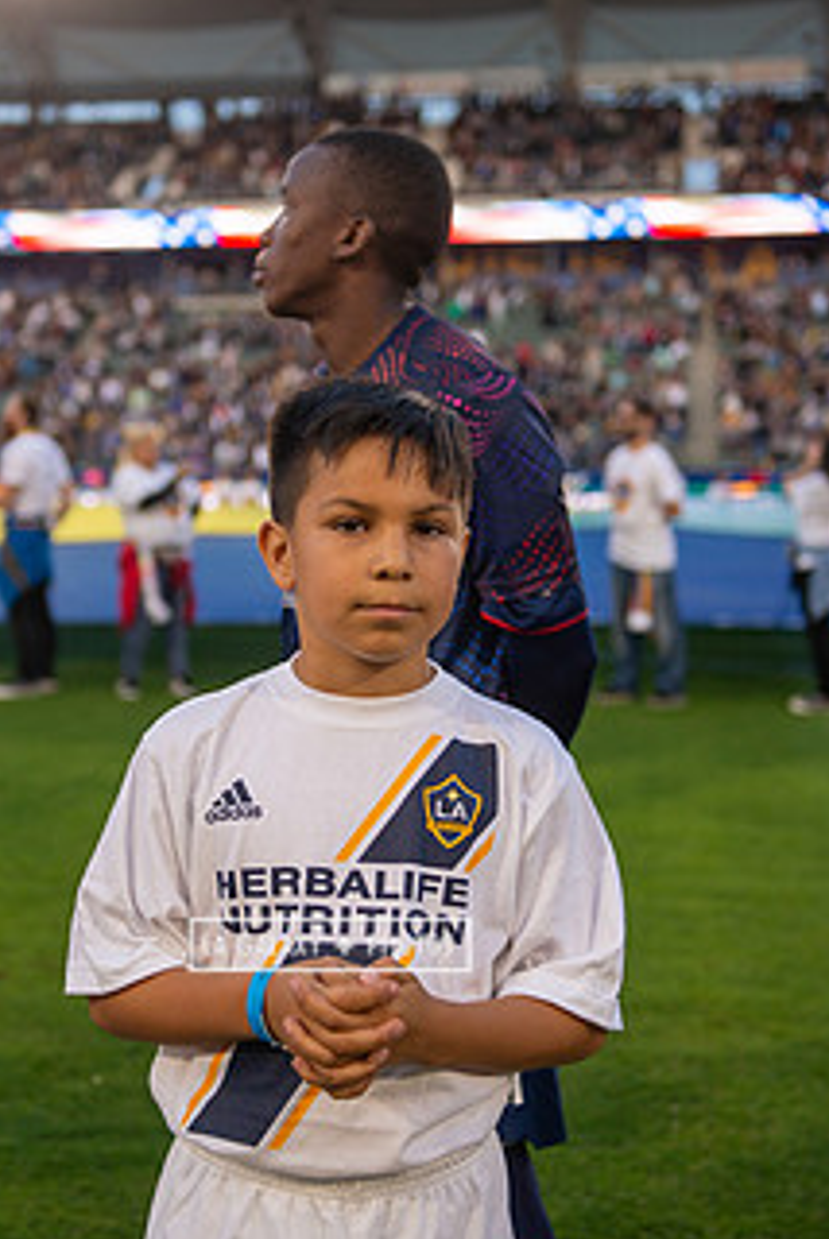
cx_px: 329
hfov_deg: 23.0
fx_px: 2033
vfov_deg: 33.9
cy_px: 643
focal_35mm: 59
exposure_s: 1/800
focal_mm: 42
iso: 200
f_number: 2.8
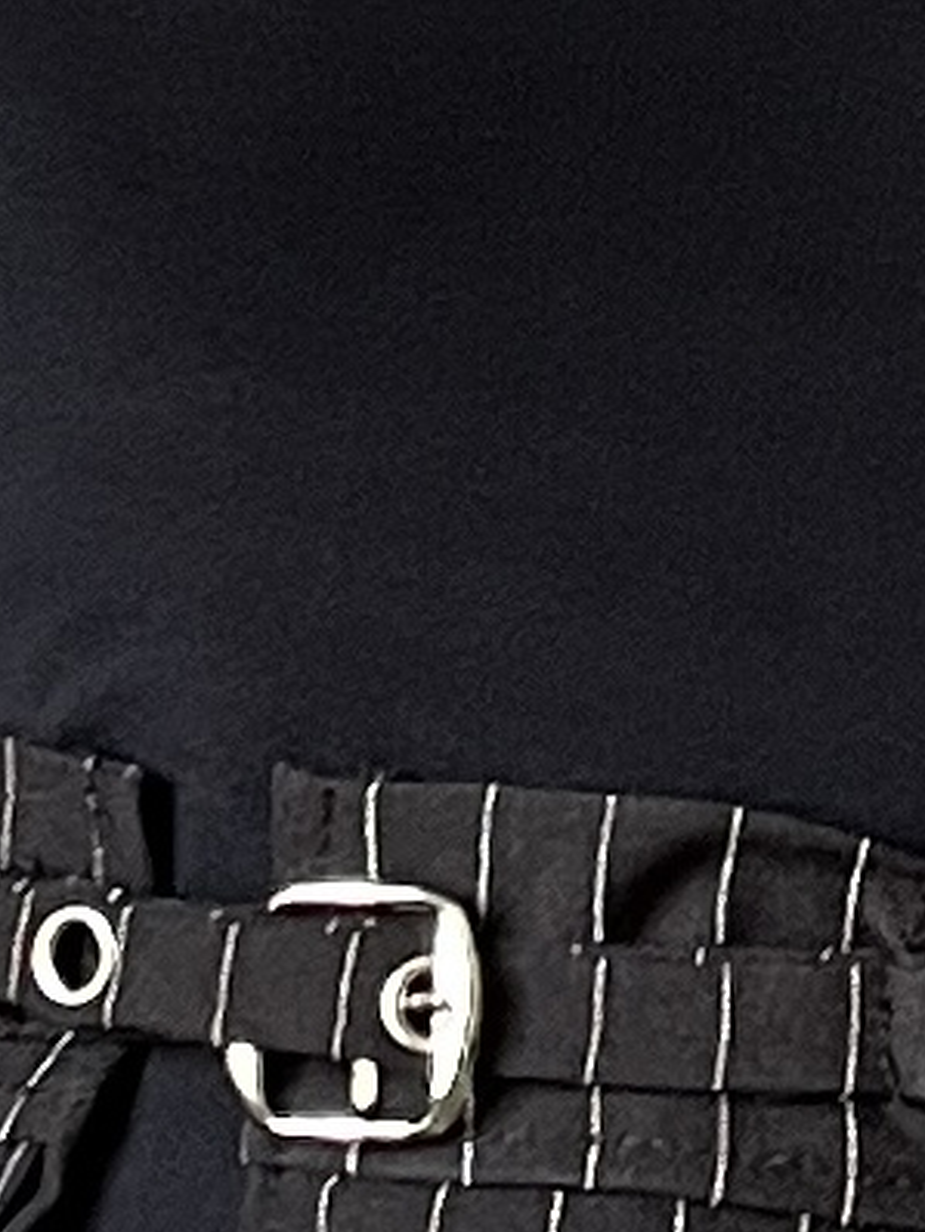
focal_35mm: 197
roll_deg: +0.2
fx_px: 7011
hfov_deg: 7.5
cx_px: 838
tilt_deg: +2.1
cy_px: 353
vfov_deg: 10.0
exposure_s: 1/60
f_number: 1.6
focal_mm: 5.1
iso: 160
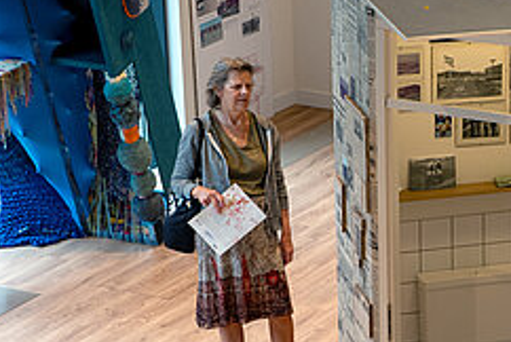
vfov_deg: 10.4
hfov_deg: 15.1
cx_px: 581
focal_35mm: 132
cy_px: 197
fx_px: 1876
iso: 800
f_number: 5.6
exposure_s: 1/80
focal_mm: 40
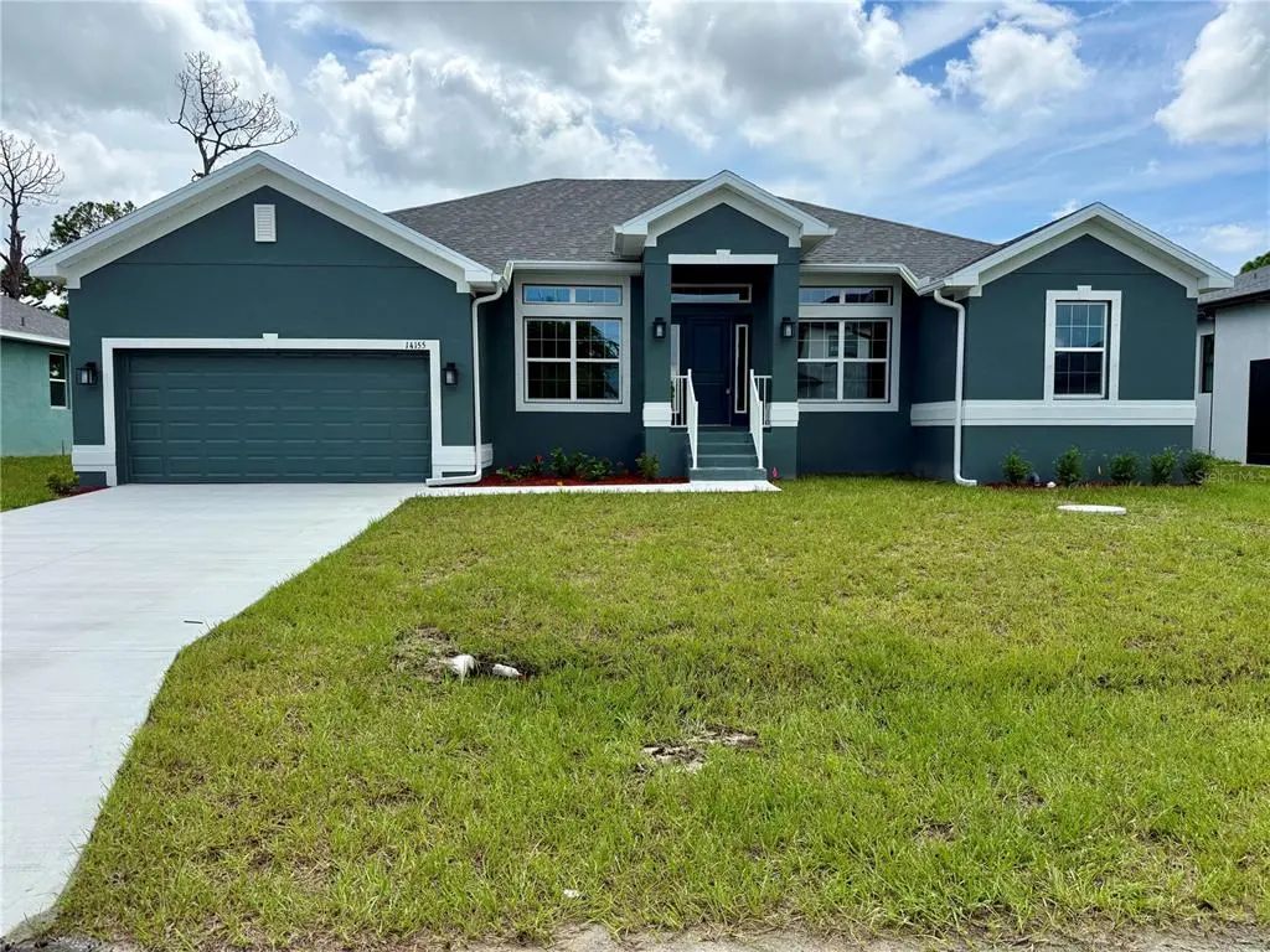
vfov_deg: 56.8
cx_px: 635
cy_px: 476
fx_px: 881
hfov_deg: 71.6
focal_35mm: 24
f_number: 1.78
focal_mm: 6.76
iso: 100
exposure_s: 1/5714
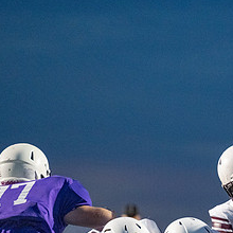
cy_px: 194
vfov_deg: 4.8
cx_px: 237
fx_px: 2795
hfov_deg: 4.8
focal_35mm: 367
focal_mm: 164
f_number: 2.8
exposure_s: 1/1250
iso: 12800
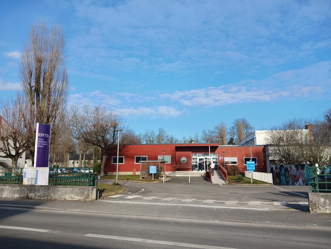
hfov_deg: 65.3
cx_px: 166
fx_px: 258
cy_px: 124
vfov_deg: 51.4
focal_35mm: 27
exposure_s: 1/294
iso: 20
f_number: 1.8
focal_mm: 4
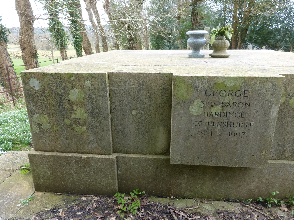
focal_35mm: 25
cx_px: 147
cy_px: 110
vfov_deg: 54.9
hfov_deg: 69.4
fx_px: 212
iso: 125
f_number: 3.3
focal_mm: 4.3
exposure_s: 1/60
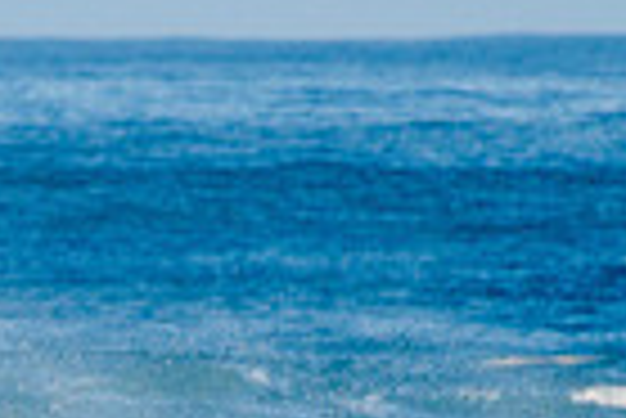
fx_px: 36224
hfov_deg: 1.0
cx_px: -333
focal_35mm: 2081
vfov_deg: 0.7
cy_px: 838
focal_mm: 500
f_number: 5.6
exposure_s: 1/1600
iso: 220
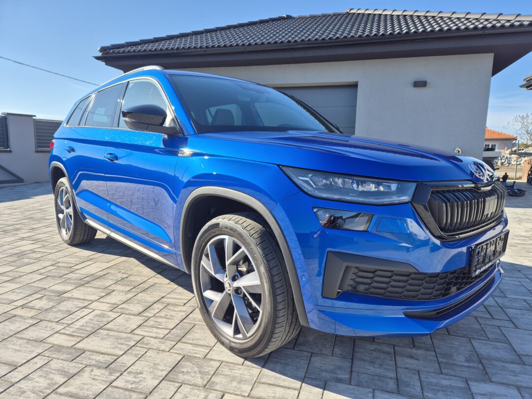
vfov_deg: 58.9
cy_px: 200
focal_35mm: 23
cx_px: 266
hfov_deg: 73.9
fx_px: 353
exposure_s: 1/1104
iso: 25
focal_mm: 5.4
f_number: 1.8
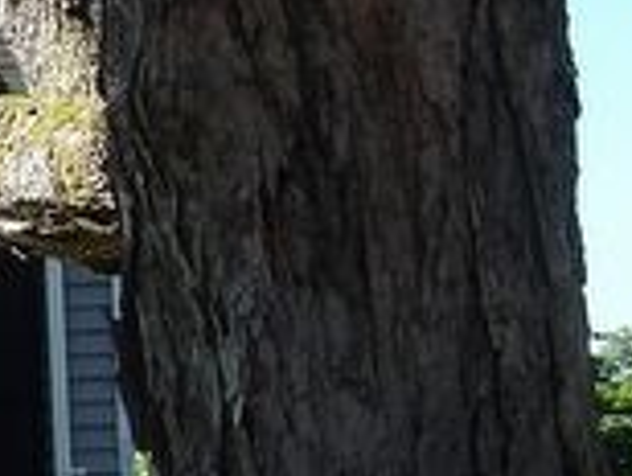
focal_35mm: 202
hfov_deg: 9.4
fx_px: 3694
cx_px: -431
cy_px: 468
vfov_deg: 7.3
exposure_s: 1/223
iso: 100
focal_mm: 7
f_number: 3.7
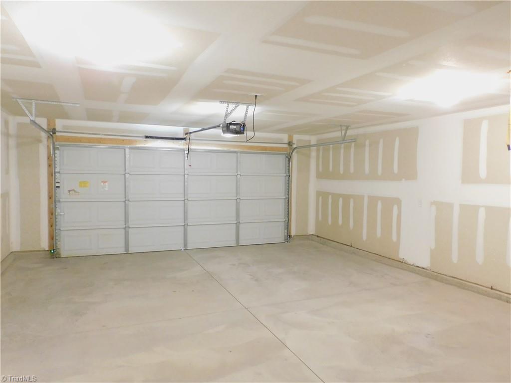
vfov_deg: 56.8
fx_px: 354
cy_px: 192
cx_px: 256
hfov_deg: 71.6
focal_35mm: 24
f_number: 3.3
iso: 640
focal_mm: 4.3
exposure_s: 1/8
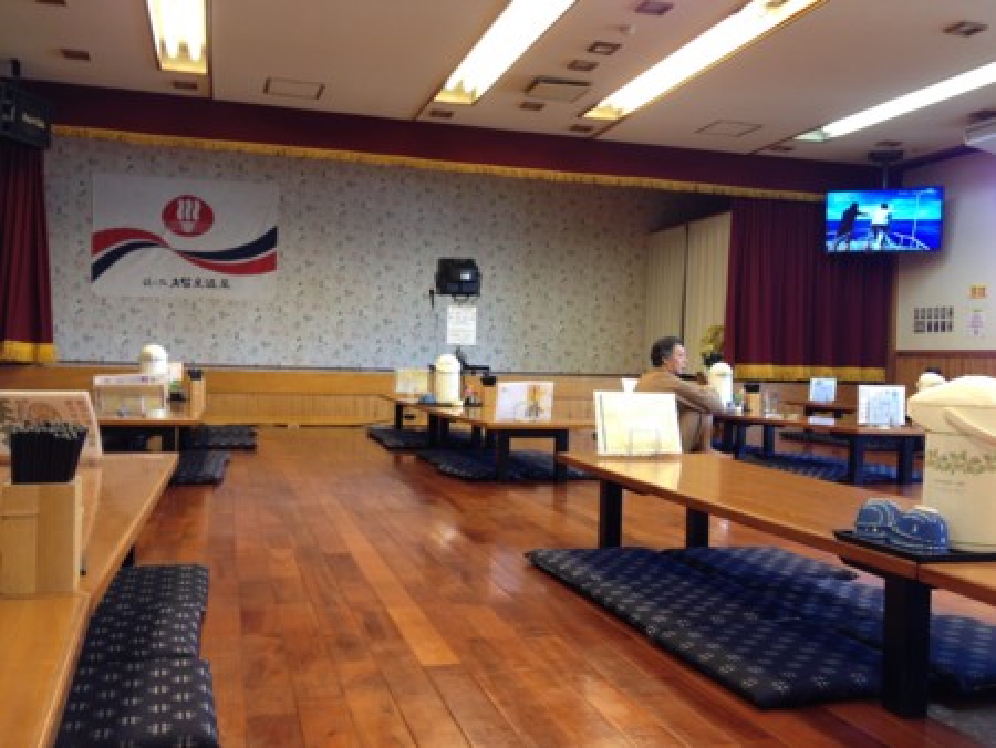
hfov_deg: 52.6
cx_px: 498
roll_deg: -1.0
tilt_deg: -2.1
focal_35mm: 35
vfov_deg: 40.7
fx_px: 1008
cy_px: 374
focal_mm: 4.28
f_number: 2.4
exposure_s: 1/20
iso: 50
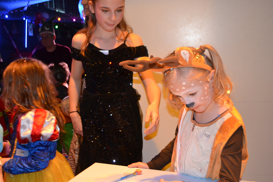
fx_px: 296
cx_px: 136
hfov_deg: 49.6
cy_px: 91
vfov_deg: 34.2
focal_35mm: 39
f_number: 4.2
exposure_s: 1/60
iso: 2800
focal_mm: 26
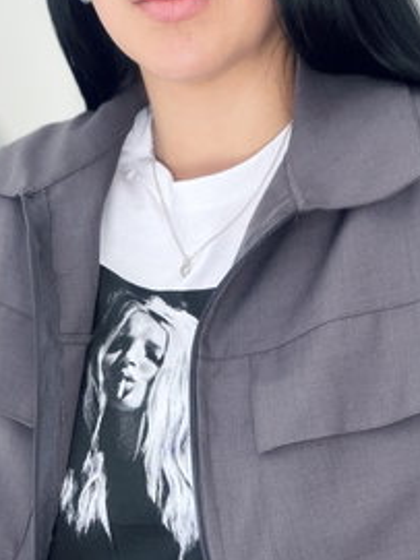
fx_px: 955
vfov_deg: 31.0
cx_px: 228
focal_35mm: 59
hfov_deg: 24.8
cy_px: 522
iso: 80
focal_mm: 2.71
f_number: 1.9
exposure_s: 1/95
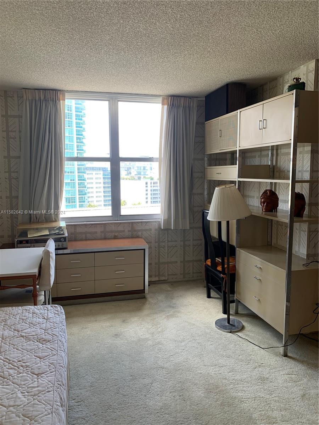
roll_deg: +0.5
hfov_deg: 53.1
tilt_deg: -5.9
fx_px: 319
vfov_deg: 67.3
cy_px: 212
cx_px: 160
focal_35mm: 26
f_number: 1.8
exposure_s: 1/122
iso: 32
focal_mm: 4.25
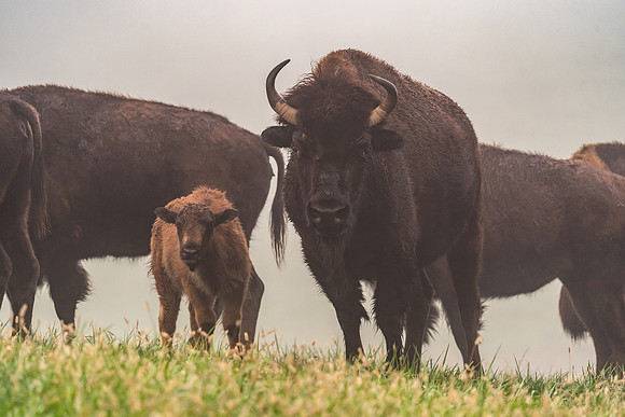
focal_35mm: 385
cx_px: 312
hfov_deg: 5.4
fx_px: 6685
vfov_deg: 3.6
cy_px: 208
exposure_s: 1/60
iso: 1600
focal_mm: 385
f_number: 6.3
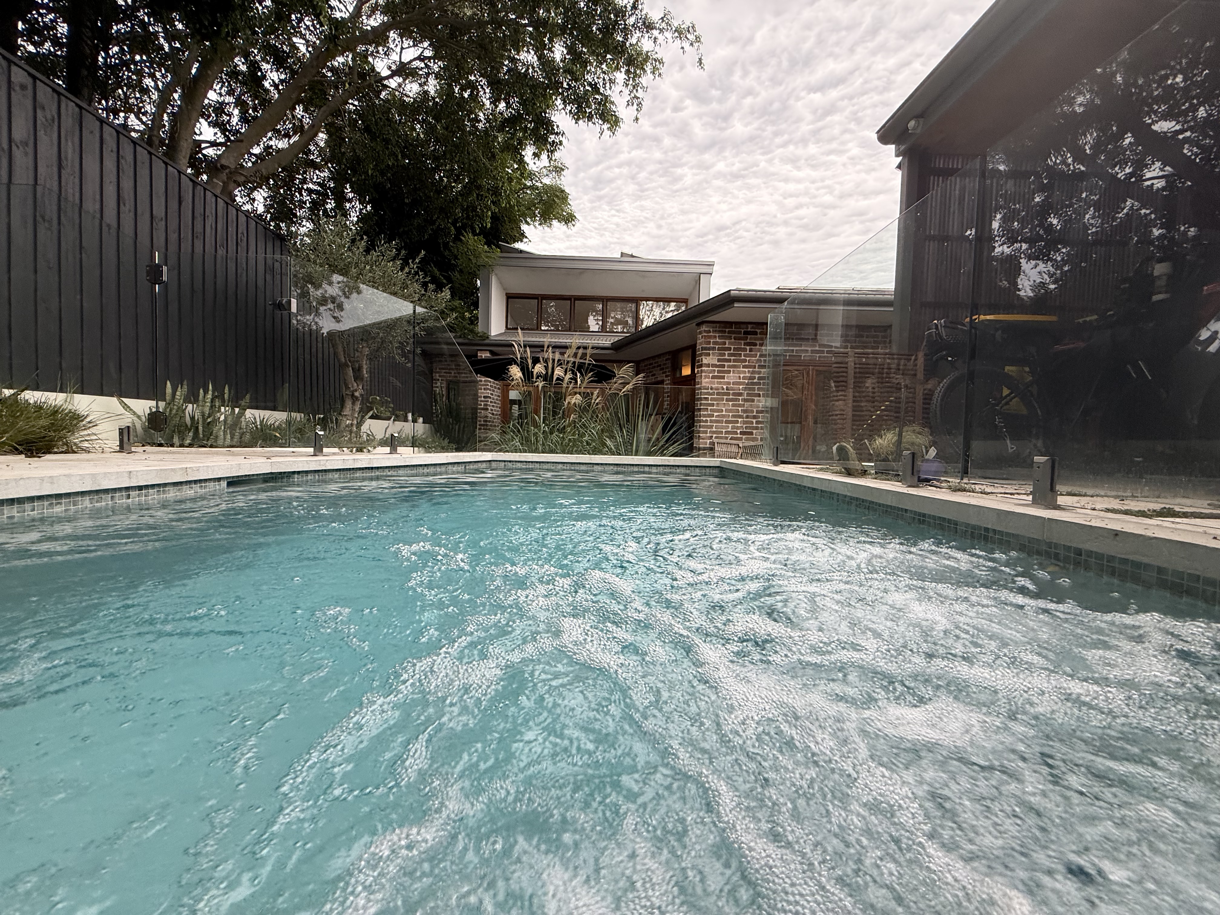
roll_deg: -1.4
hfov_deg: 102.1
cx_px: 610
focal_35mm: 14
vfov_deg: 85.7
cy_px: 458
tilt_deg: -3.5
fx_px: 493
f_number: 2.2
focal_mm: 2.22
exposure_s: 1/99
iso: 125
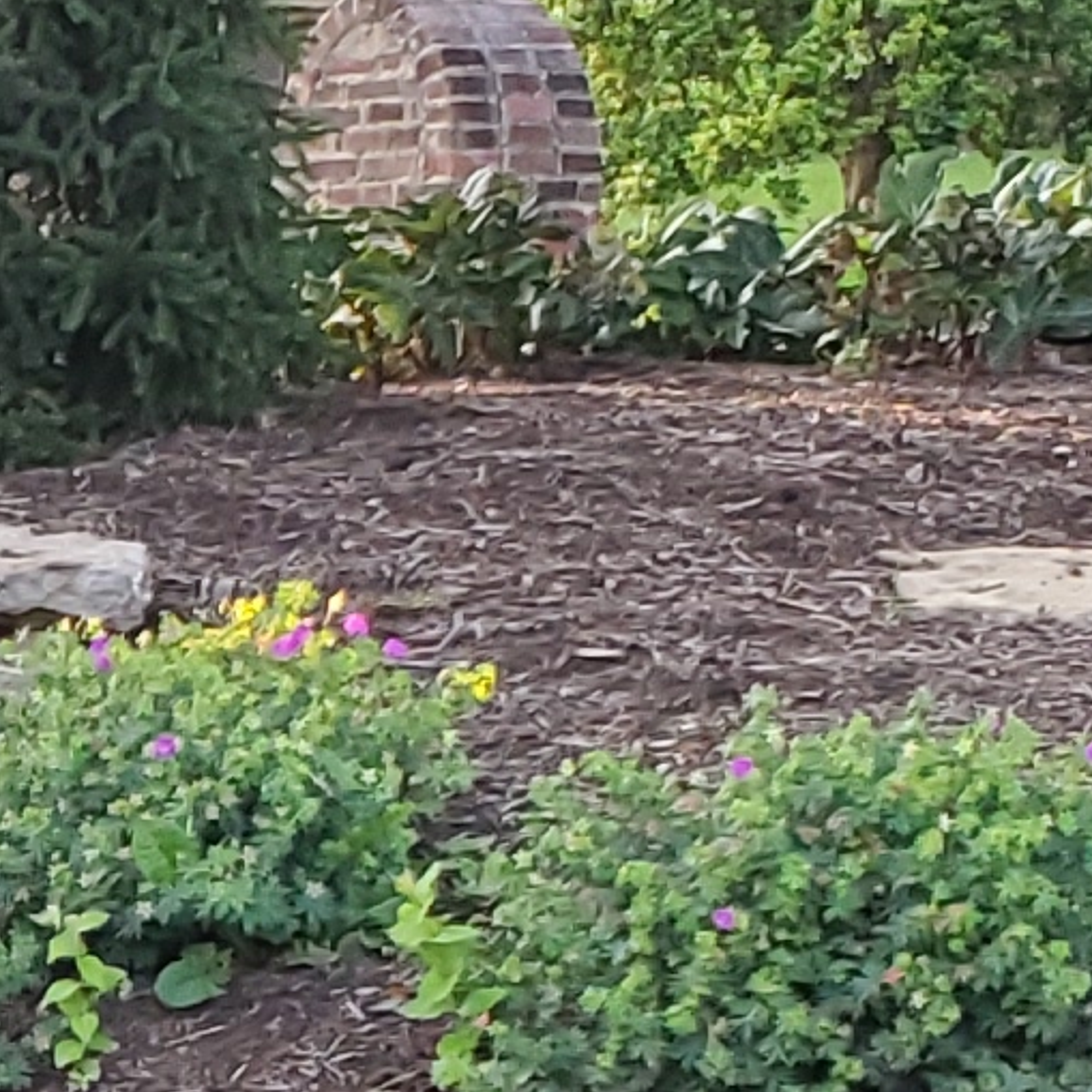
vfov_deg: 9.5
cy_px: 1214
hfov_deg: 9.3
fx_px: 6496
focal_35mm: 182
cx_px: -562
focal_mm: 4.3
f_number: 2.4
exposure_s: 1/120
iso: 125
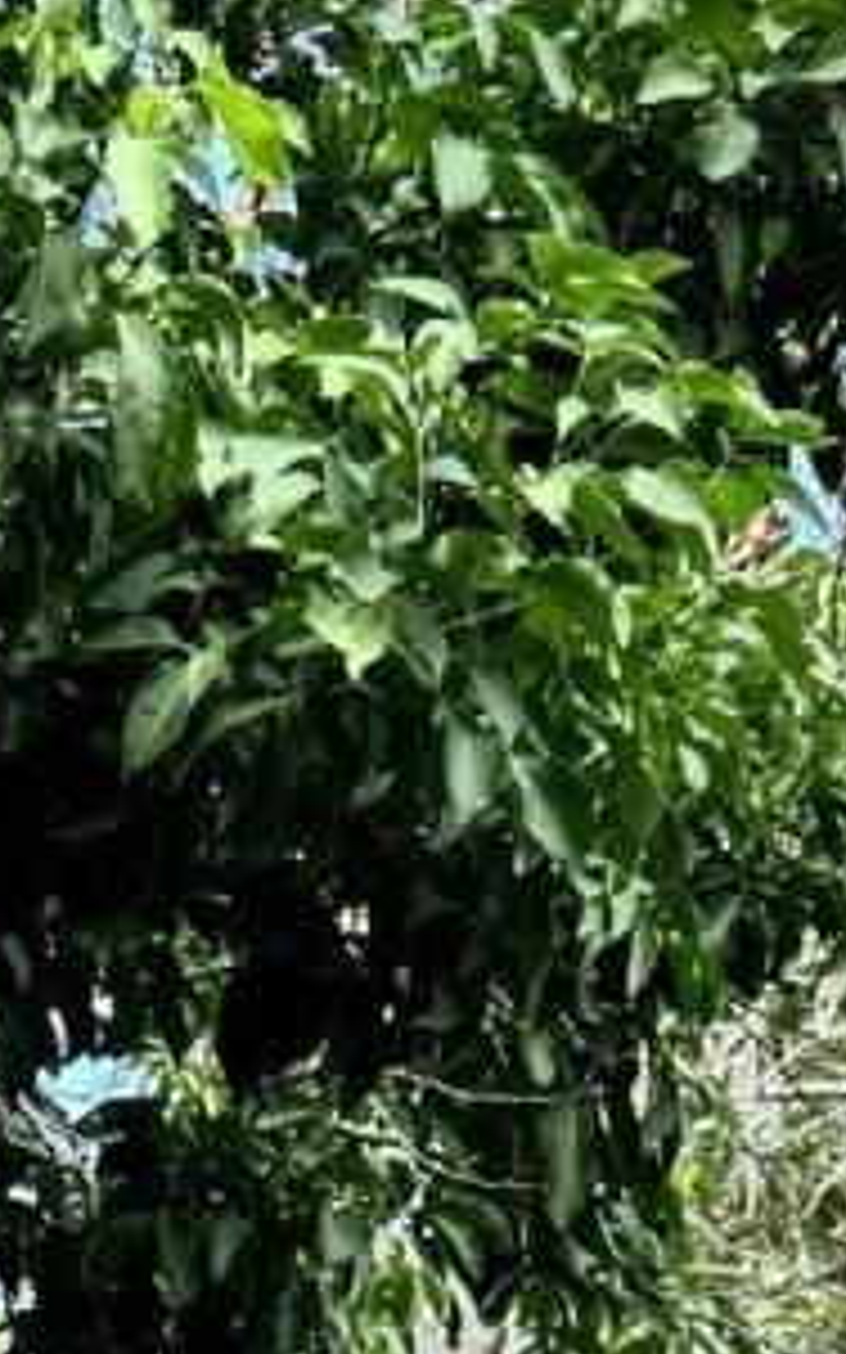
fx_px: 6237
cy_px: 2695
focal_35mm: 169
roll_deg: +1.3
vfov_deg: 11.2
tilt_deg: -7.3
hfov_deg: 7.8
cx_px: 504
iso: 80
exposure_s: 1/457
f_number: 1.78
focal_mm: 6.76
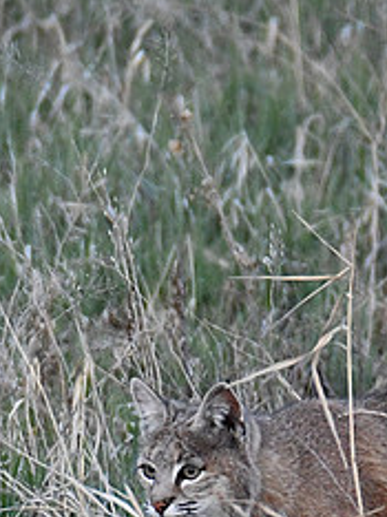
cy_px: 421
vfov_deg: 1.8
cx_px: 217
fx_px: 16054
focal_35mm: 1075
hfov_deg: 1.4
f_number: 5.6
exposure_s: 1/250
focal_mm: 300
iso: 1600
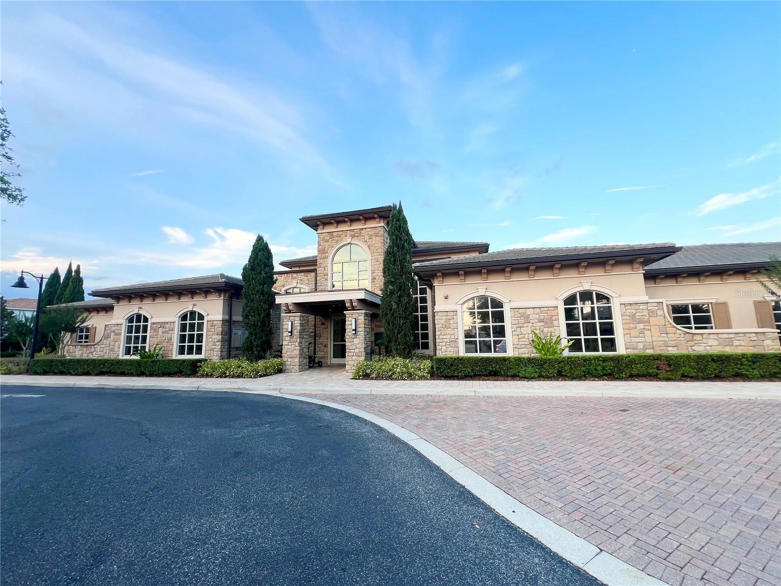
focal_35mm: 13
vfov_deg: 89.9
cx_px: 390
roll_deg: +0.9
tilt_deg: +7.9
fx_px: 293
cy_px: 293
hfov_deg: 106.2
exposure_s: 1/99
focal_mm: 1.57
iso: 32
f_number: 1.8
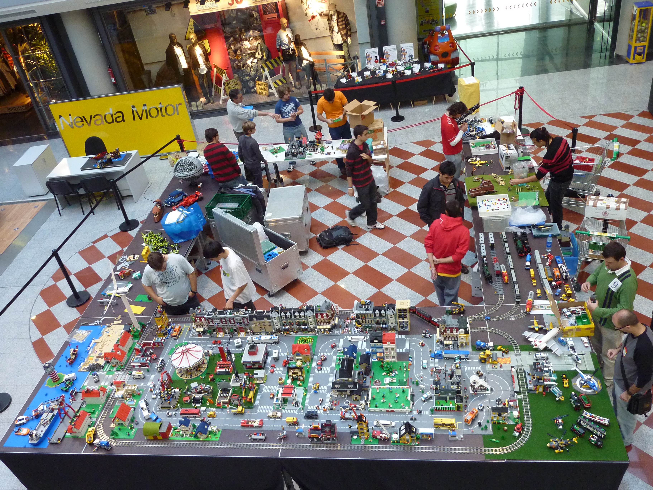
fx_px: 566
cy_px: 245
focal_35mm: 30
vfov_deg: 46.8
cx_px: 326
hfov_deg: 60.0
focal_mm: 5
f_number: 3.4
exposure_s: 1/30
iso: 320
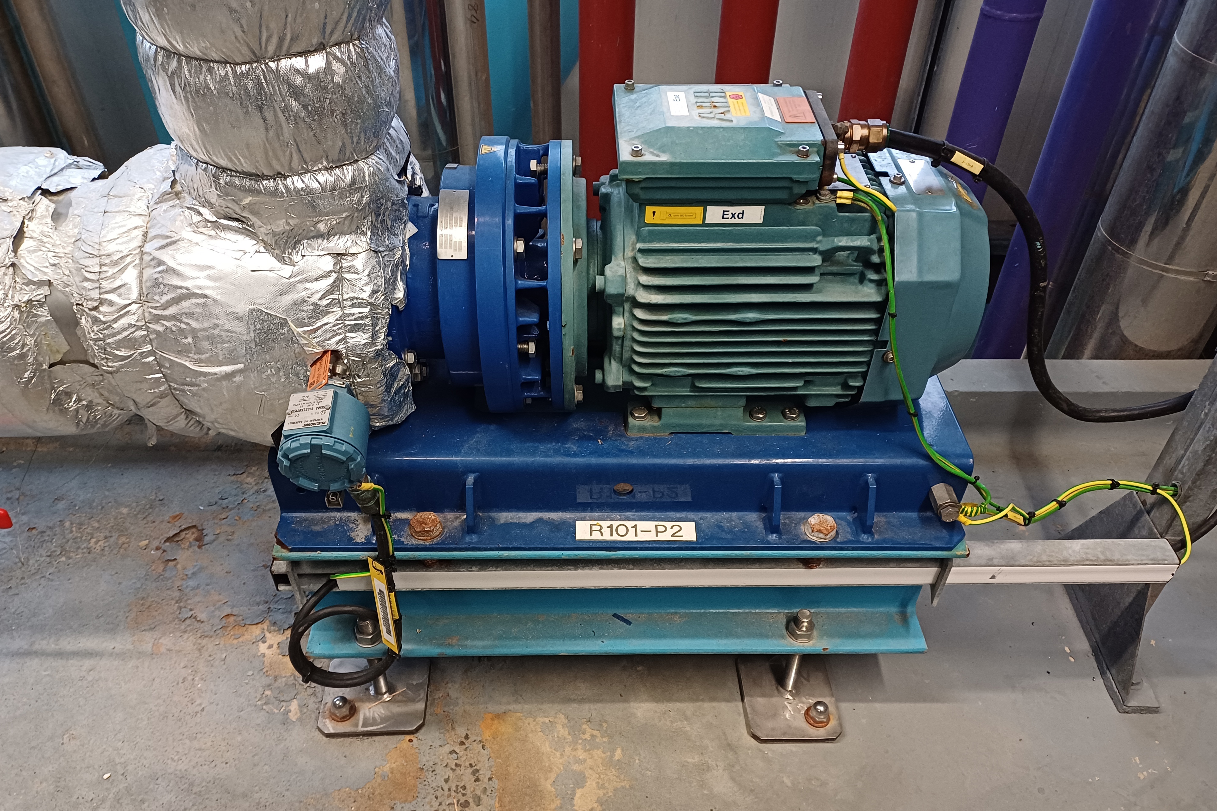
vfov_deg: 47.8
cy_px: 469
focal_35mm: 27
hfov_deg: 67.4
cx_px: 619
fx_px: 913
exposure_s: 1/50
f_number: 1.8
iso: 400
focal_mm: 4.65
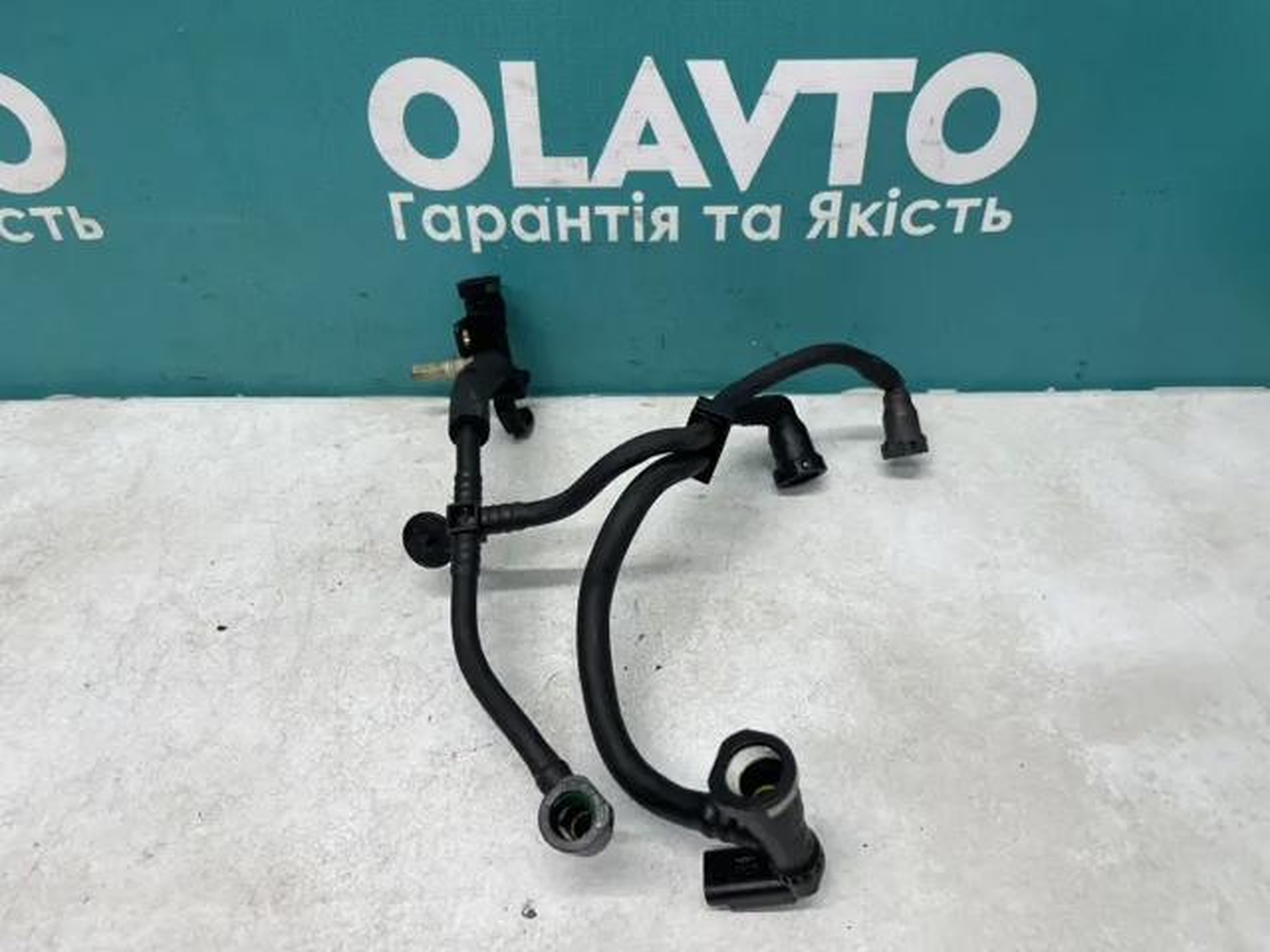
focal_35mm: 26
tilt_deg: -40.4
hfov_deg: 67.3
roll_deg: +3.6
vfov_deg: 53.1
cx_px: 635
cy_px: 476
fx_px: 954
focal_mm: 4.2
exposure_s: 1/100
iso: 80
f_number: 1.6
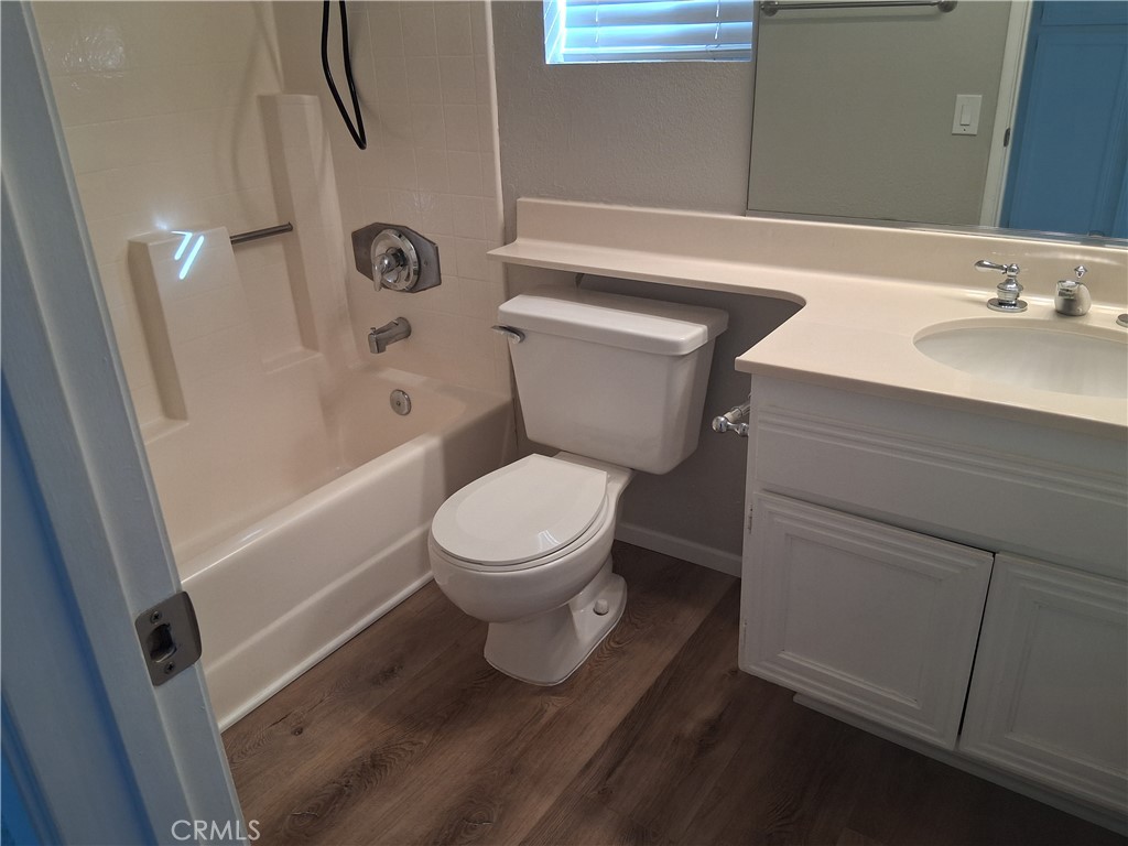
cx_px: 564
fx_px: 847
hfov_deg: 67.3
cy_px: 423
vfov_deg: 53.1
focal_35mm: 26
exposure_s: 1/100
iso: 250
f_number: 1.8
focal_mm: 3.98
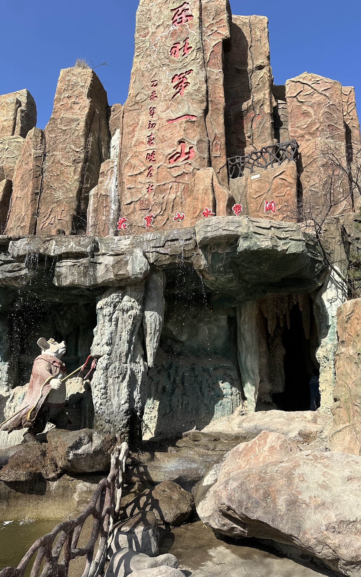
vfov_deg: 70.4
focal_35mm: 26
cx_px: 198
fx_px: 409
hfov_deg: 47.5
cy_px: 293
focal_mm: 6.86
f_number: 1.78
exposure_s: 1/3247
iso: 80
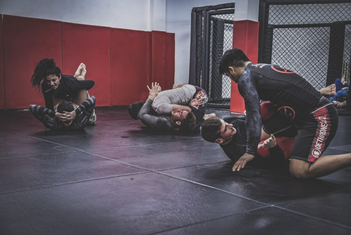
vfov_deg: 27.0
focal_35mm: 50
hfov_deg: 39.6
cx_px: 176
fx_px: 488
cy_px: 118
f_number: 4.2
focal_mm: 50
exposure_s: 1/160
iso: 2500
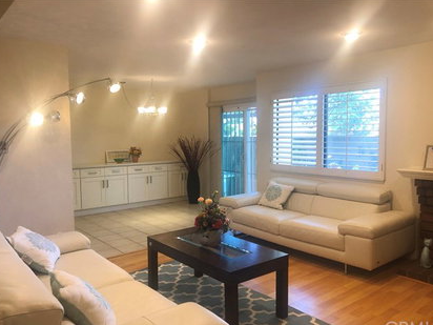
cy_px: 166
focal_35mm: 29
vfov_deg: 48.2
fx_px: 363
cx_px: 217
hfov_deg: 61.7
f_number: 1.8
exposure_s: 1/30
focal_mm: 3.99
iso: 32
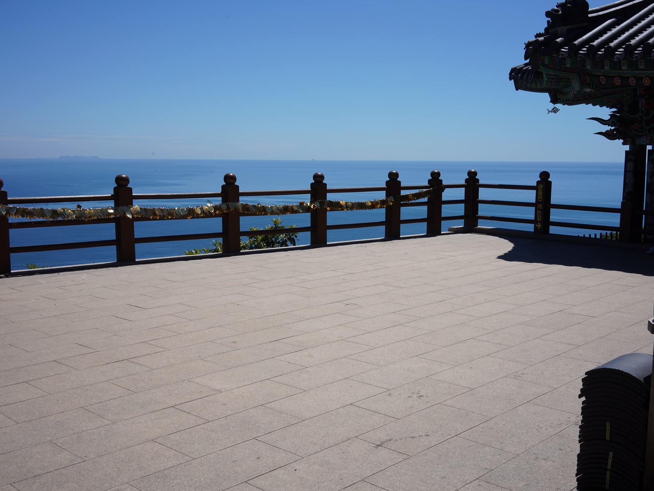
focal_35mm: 38
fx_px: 718
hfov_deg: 48.9
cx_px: 346
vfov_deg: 37.7
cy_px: 246
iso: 100
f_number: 18
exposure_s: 1/100
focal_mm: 35
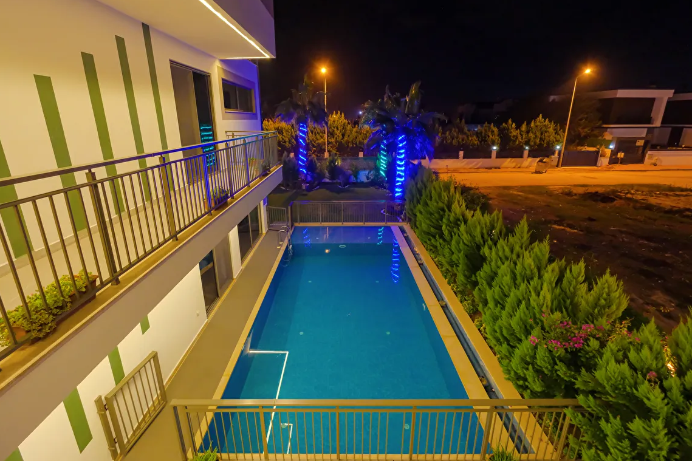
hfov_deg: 96.7
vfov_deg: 73.6
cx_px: 339
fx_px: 307
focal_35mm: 16
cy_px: 216
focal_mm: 10
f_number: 4
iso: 3200
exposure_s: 1/20
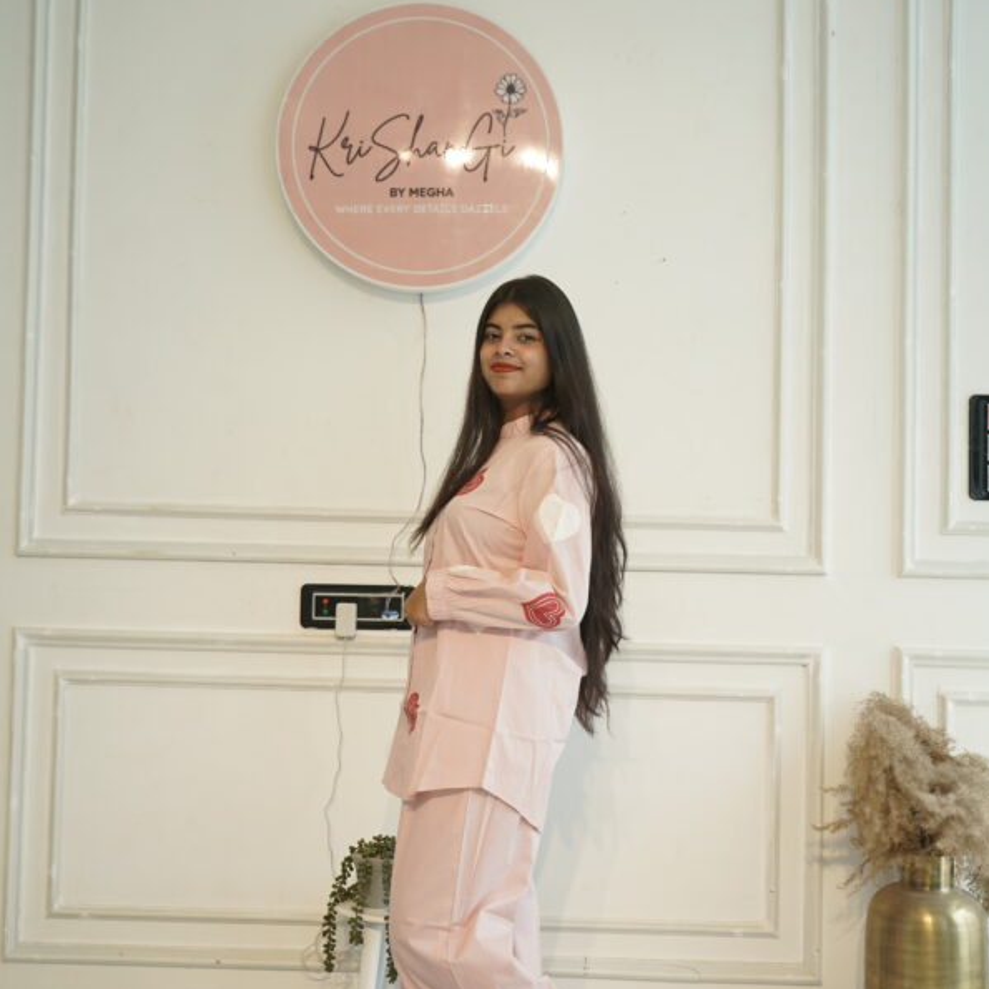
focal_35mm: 45
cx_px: 497
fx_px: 1455
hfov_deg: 37.6
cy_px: 469
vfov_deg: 37.5
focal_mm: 35
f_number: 4.5
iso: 125
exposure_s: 1/100
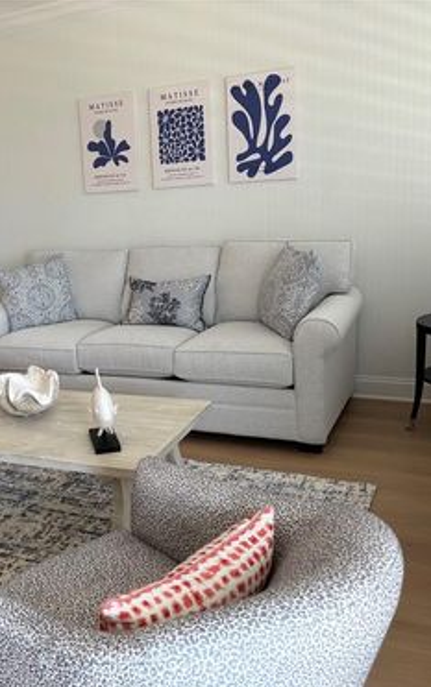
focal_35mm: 37
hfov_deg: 33.3
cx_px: 76
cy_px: 344
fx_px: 694
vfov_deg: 52.7
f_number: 1.6
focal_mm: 5.96
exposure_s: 1/120
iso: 100
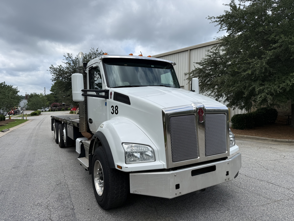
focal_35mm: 24
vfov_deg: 56.8
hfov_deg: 71.6
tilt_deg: -1.7
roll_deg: -0.7
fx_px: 204
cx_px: 147
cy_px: 110
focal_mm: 6.76
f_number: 1.78
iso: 80
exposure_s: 1/4405
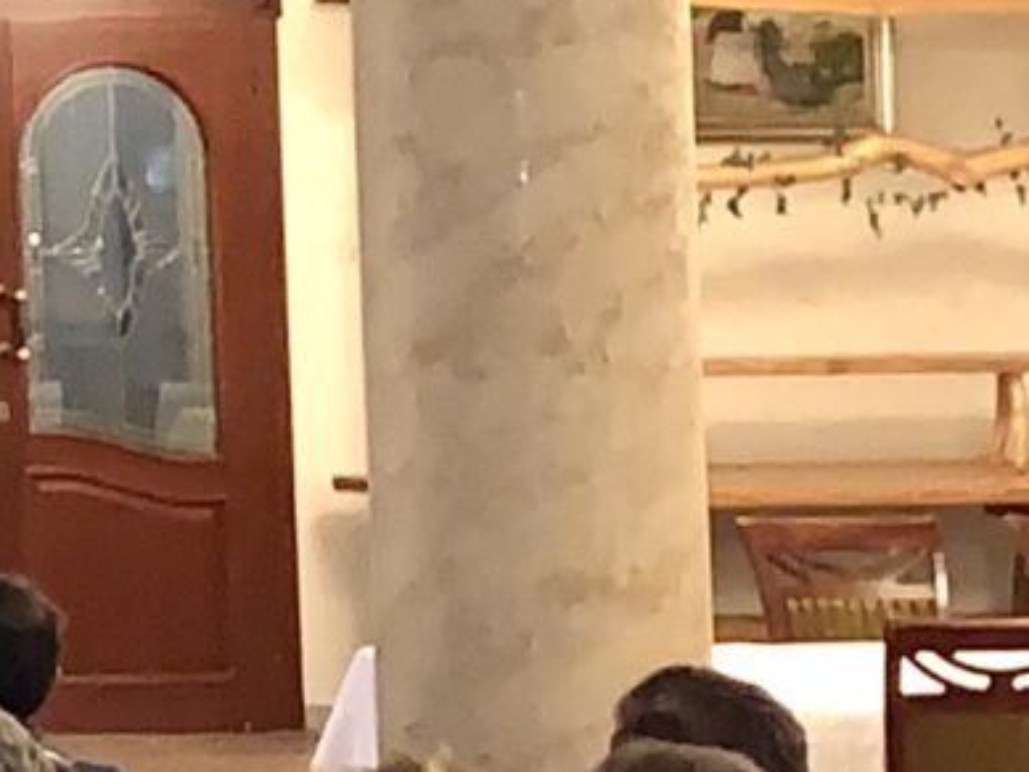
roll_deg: -1.4
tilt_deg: +5.2
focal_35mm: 171
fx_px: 5085
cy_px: -167
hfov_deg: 10.3
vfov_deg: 8.6
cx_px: -1278
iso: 160
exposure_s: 1/6
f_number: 1.8
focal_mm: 4.25
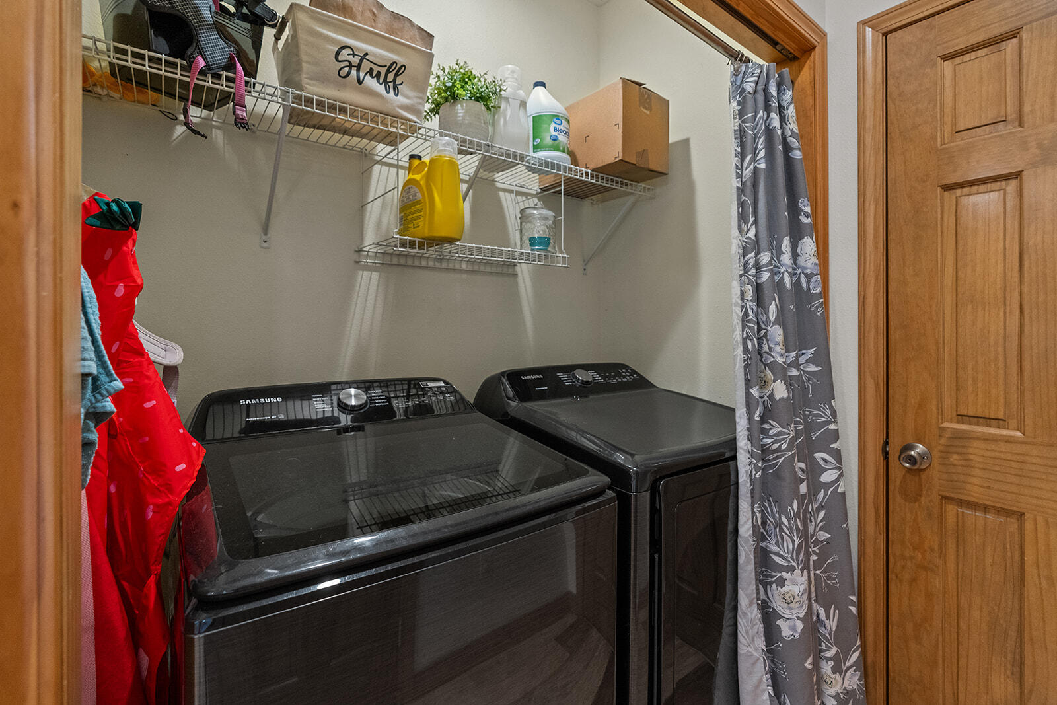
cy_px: 352
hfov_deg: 96.7
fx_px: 470
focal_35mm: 16
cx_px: 528
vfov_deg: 73.8
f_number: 4
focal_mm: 16
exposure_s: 1/60
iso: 2000
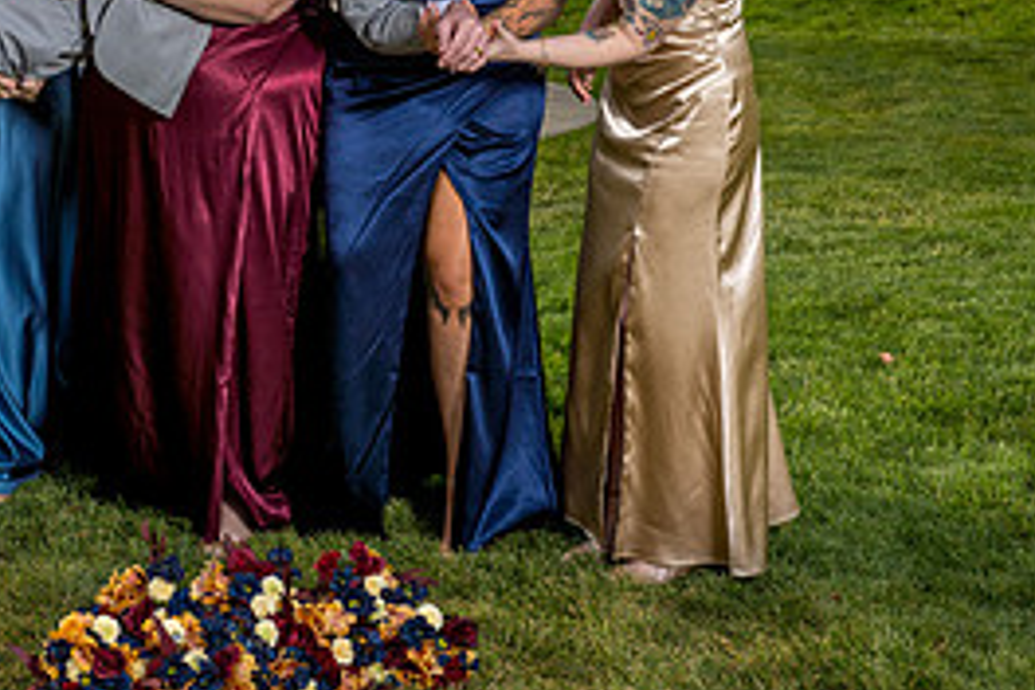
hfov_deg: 22.3
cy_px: -53
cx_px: 8
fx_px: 2530
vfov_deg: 15.2
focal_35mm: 88
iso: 100
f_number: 6.3
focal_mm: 40
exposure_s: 1/250
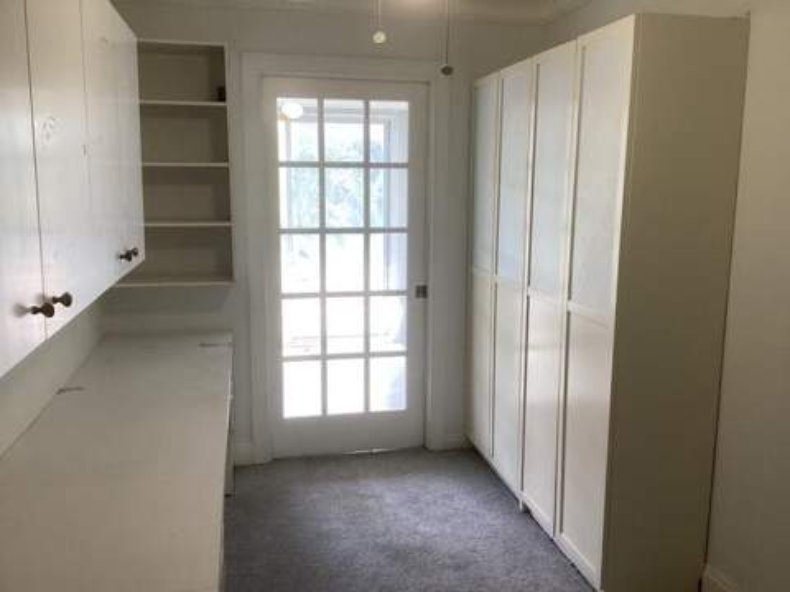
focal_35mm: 31
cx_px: 395
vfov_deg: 45.4
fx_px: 707
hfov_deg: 58.4
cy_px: 296
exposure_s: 1/120
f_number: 2.4
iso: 80
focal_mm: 3.3
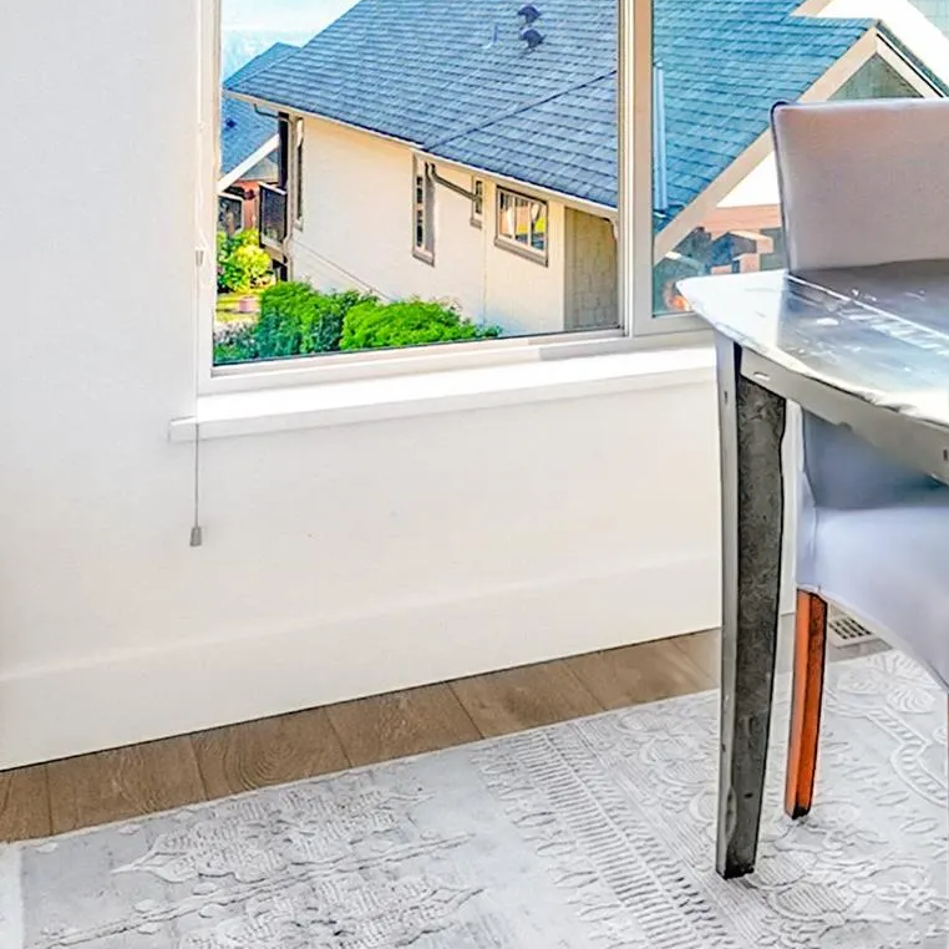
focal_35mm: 48
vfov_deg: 34.3
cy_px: 194
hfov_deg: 31.4
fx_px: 1489
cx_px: 1046
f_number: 10
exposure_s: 1/50
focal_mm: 14
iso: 250
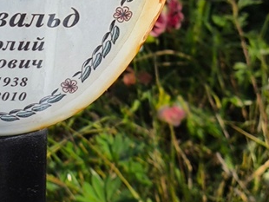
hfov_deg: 15.1
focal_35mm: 129
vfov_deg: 11.5
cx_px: 26
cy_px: 35
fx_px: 1003
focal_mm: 4.71
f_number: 1.7
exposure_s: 1/1622
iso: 50
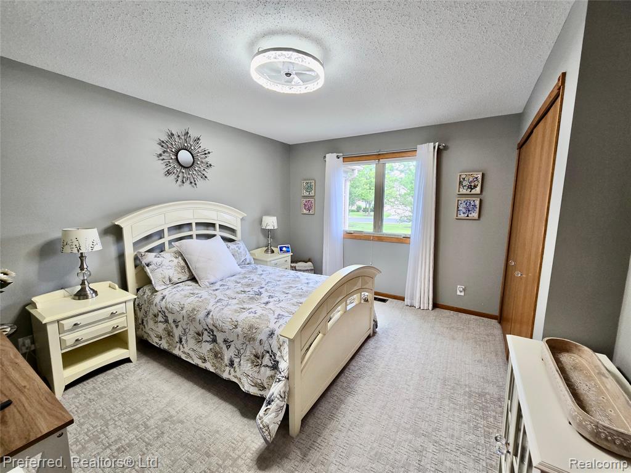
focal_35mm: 13
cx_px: 316
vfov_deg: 89.9
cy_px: 236
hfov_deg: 106.2
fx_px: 237
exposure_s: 1/60
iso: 100
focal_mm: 2.2
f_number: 2.2
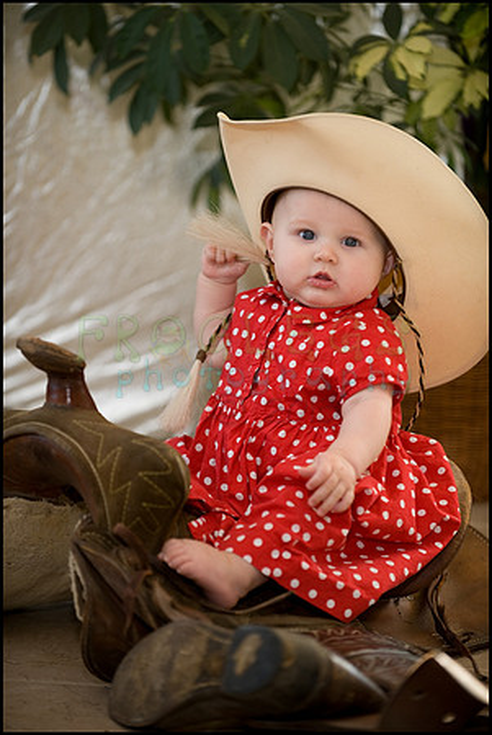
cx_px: 246
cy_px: 368
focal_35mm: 150
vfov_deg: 13.7
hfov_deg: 9.2
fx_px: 3068
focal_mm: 150
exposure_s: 1/160
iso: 200
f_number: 2.8
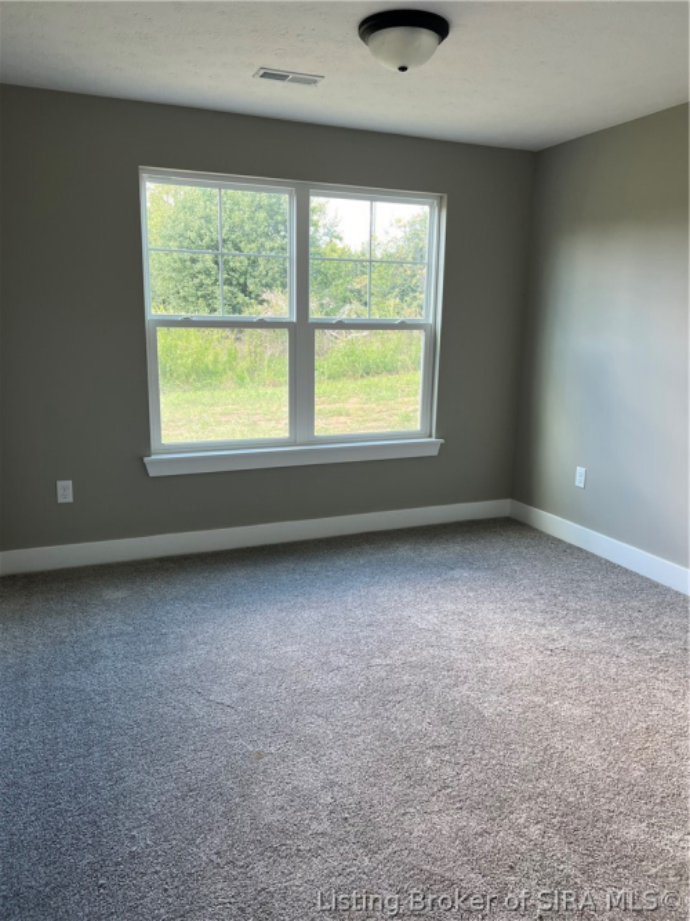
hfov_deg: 53.0
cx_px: 345
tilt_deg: -11.1
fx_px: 691
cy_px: 460
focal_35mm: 26
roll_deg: -1.1
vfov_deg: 67.3
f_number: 1.5
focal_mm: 5.7
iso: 50
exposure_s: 1/120
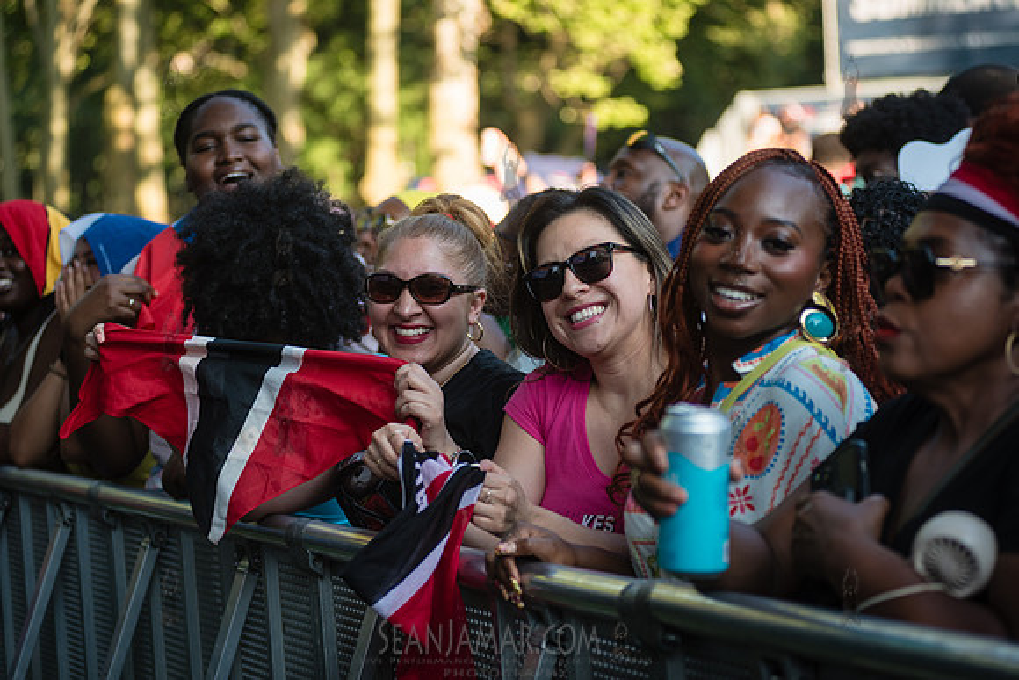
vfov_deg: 17.1
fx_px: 2265
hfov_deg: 25.4
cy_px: 340
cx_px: 510
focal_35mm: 80
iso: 400
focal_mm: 80
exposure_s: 1/640
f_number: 3.2
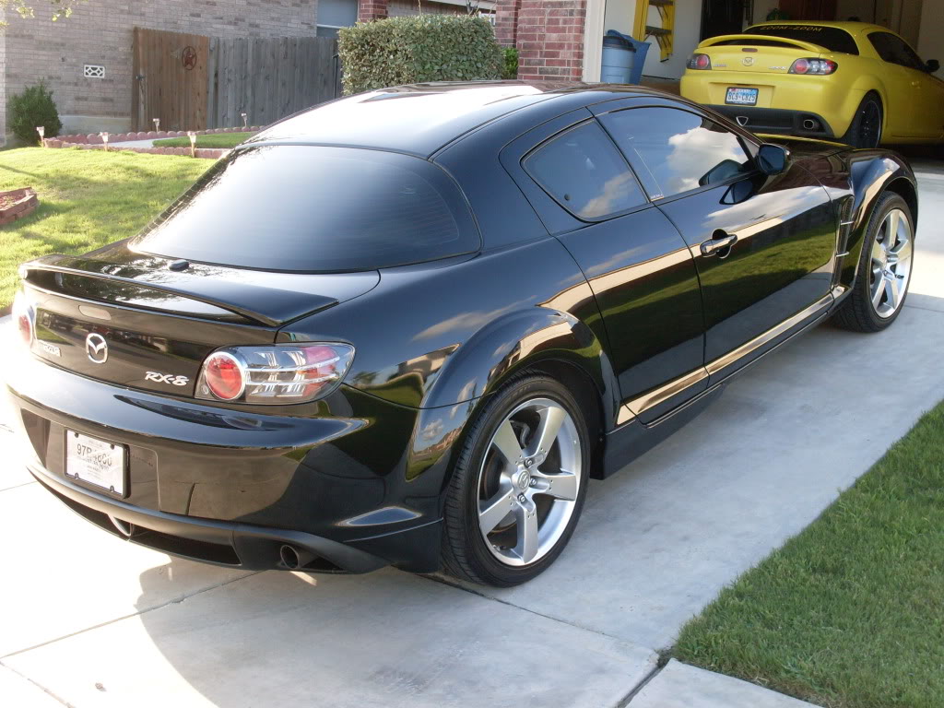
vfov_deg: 29.7
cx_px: 472
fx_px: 1336
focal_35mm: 49
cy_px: 354
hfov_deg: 38.9
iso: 80
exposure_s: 1/125
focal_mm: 8.1
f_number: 3.1
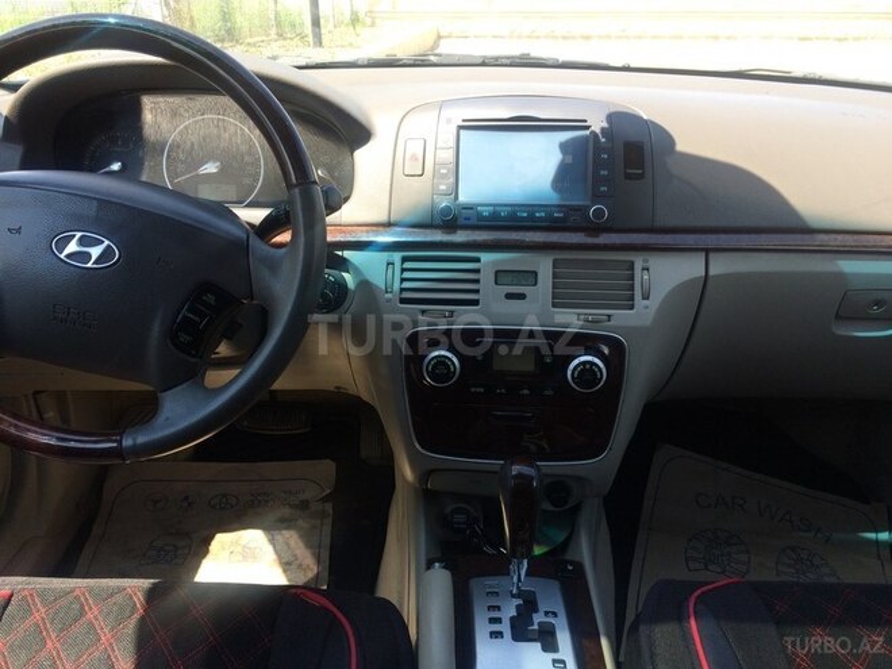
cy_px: 334
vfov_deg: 48.2
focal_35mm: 29
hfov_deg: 61.7
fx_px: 747
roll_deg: +0.3
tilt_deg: -25.0
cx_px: 446
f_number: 2.2
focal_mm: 4.15
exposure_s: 1/272
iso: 32
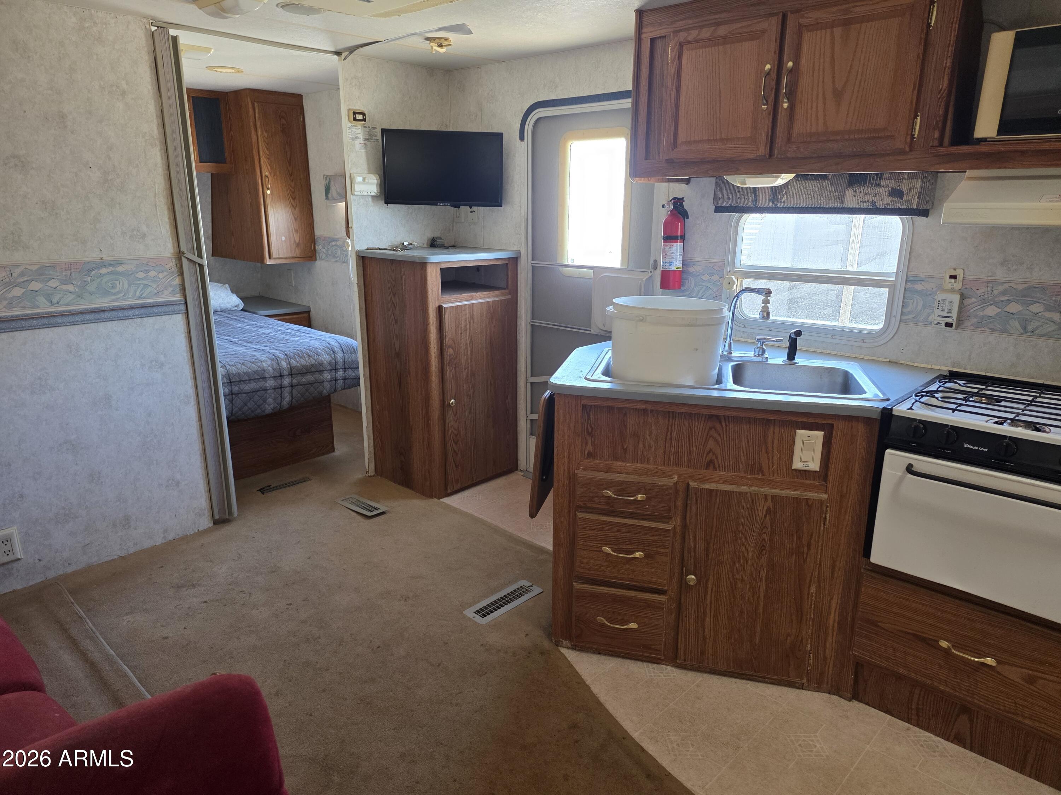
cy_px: 398
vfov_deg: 58.9
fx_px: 705
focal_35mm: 23
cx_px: 530
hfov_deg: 73.9
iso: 320
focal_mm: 6.25
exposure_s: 1/120
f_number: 1.7
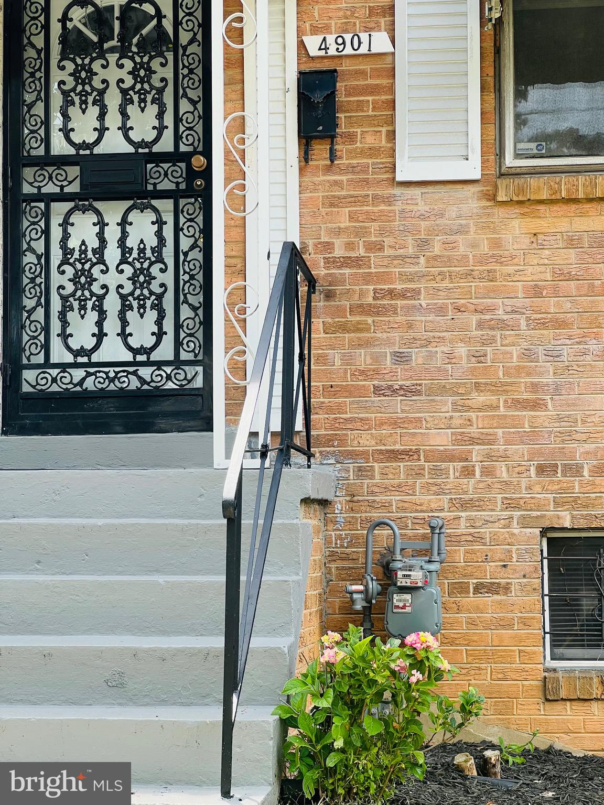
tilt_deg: +6.8
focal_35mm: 77
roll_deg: +0.3
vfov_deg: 25.3
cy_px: 402
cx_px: 302
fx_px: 1791
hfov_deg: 19.1
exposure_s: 1/166
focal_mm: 9
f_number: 2.8
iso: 32
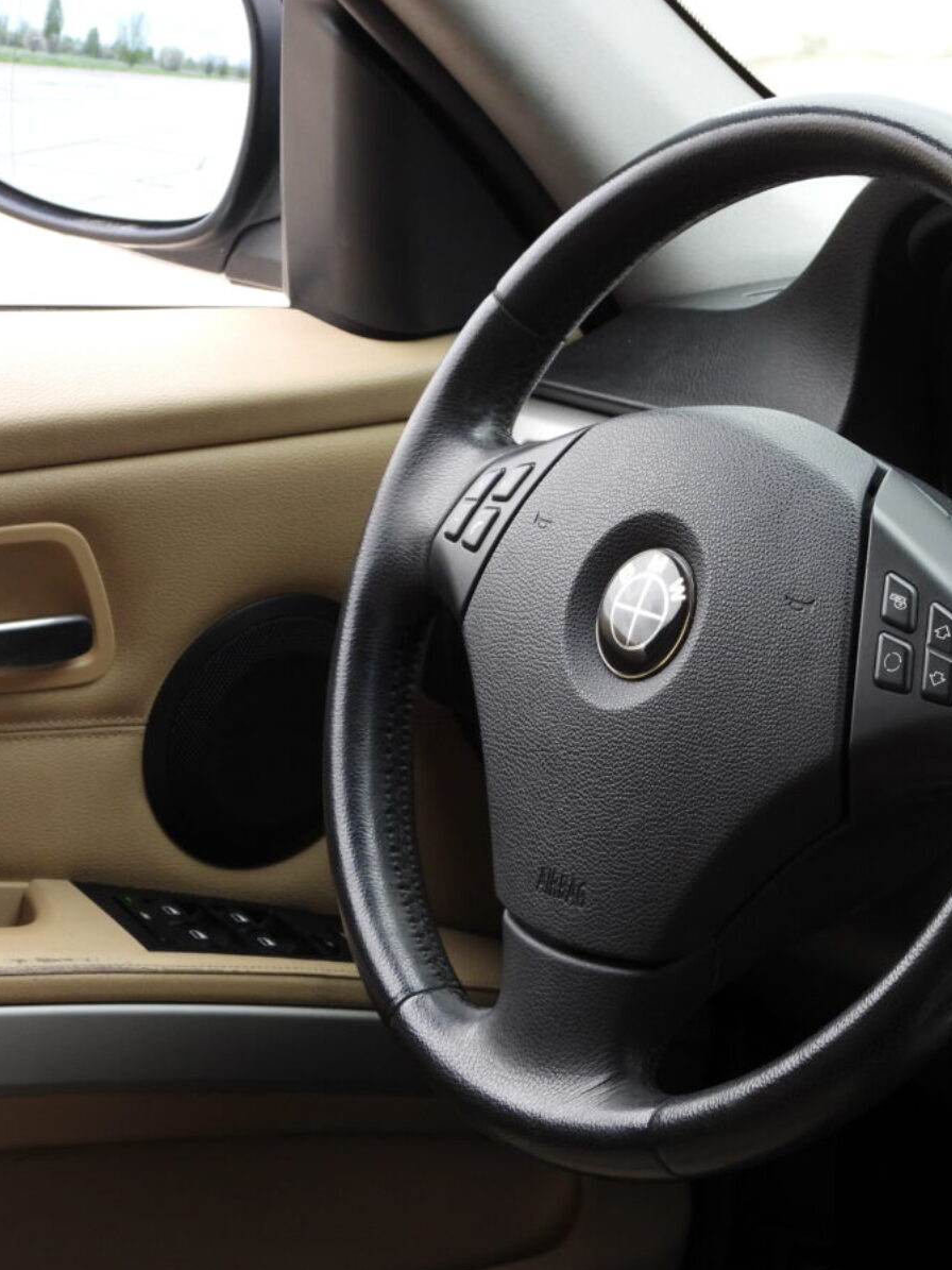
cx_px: 778
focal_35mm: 122
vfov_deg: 16.2
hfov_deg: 12.1
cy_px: 637
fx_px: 4474
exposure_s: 1/60
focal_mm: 16.3
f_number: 3.5
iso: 160
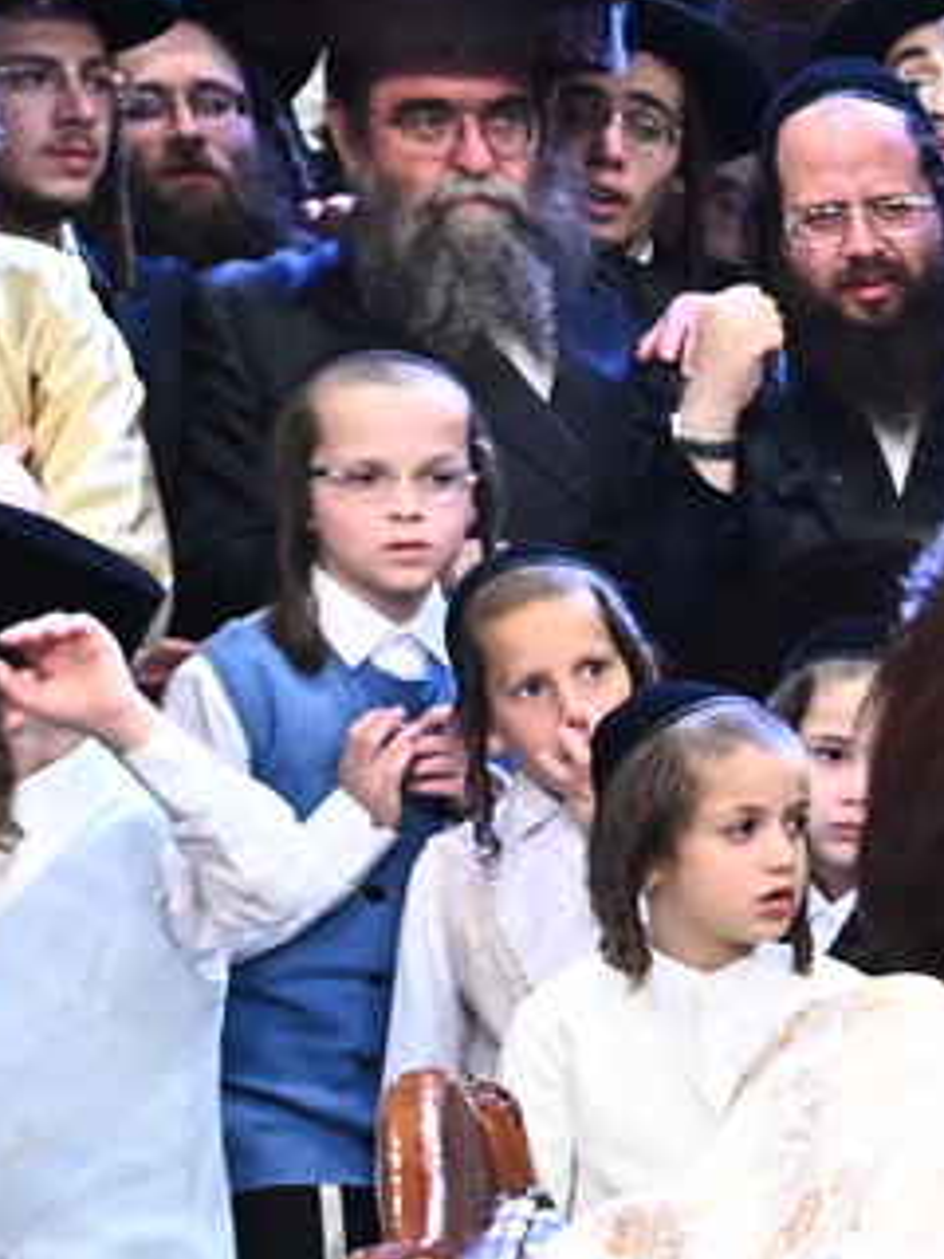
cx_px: 2085
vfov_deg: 13.8
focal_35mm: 143
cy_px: 864
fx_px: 5200
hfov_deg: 9.5
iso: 3200
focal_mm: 34
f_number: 7.1
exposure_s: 1/100
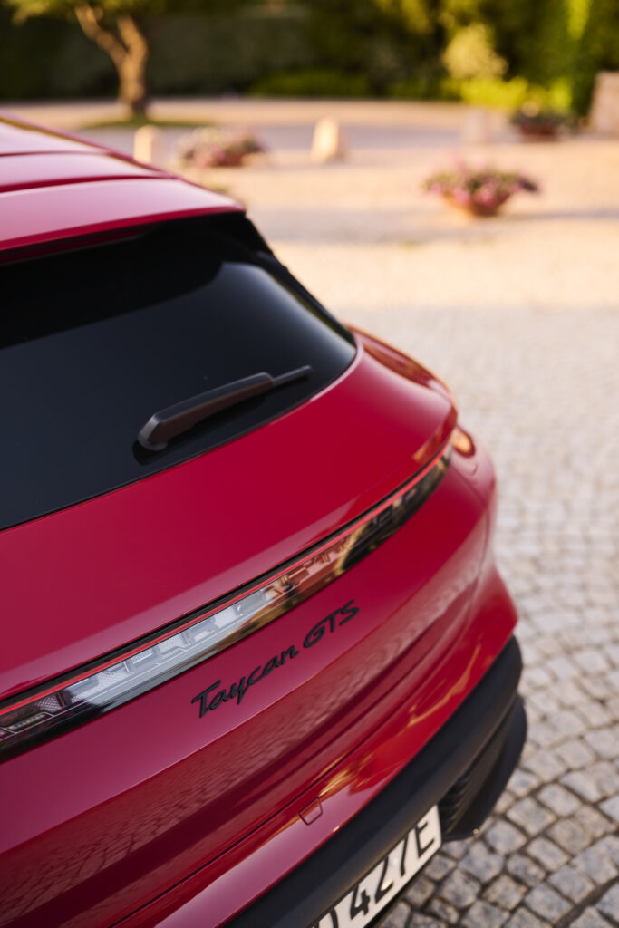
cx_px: 310
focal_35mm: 40
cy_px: 464
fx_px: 1031
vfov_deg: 48.5
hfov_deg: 33.4
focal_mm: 40
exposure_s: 1/100
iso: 100
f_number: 2
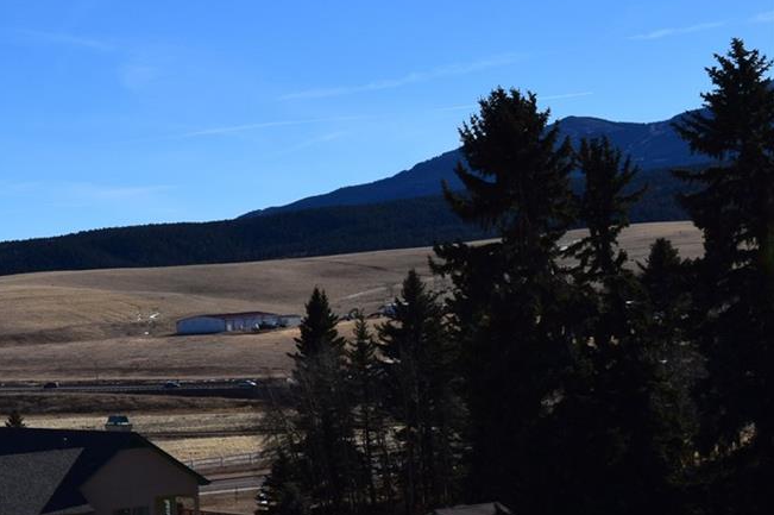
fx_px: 1981
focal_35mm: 92
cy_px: 376
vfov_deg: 14.8
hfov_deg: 20.5
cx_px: -175
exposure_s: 1/500
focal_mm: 25
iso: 320
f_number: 11
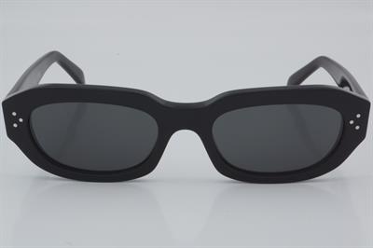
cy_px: 124
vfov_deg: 16.5
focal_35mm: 82
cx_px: 186
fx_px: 854
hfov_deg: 24.6
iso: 100
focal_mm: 55
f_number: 32
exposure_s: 1/4
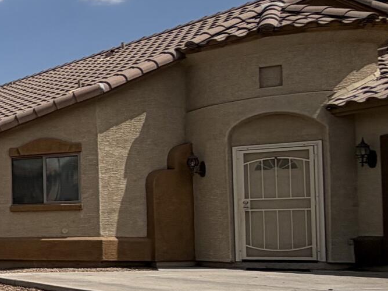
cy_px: 224
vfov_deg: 23.0
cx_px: -473
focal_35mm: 63
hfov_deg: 16.8
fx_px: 706
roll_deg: +0.6
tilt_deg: +1.1
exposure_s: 1/1431
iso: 20
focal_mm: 2.22
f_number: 2.2
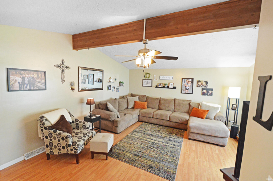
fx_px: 114
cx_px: 136
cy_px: 90
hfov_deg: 100.4
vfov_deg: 77.2
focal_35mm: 15
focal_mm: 10
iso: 2200
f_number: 3.5
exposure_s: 1/60
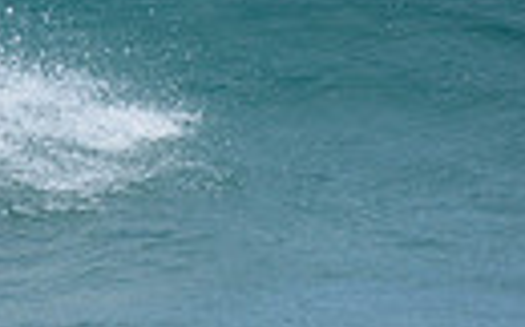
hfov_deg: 0.8
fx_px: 39885
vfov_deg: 0.5
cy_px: 28
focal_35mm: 2790
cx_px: -785
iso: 220
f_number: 5.6
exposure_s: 1/2000
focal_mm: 500
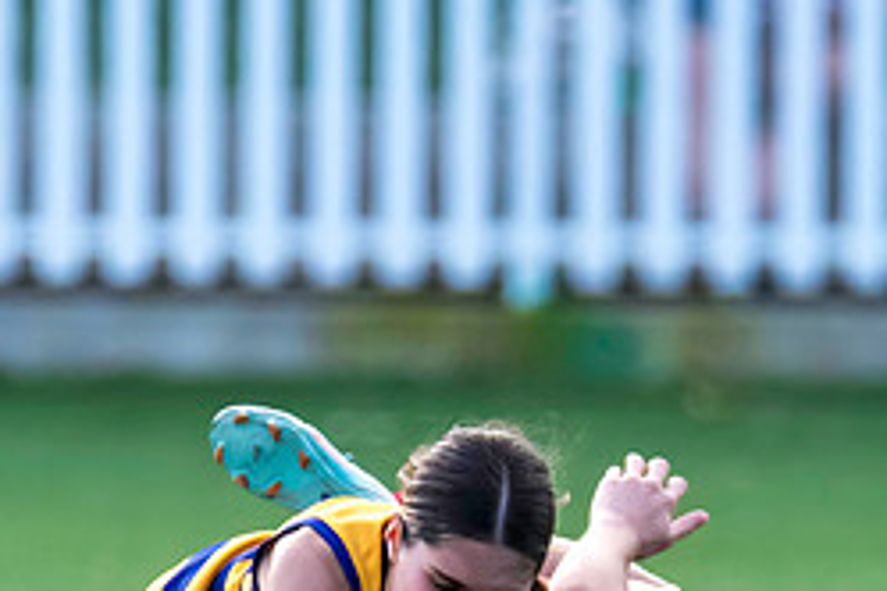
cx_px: 707
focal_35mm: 2734
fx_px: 67357
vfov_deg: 0.5
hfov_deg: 0.8
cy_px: 721
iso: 2200
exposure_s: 1/1600
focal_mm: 600
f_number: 6.3
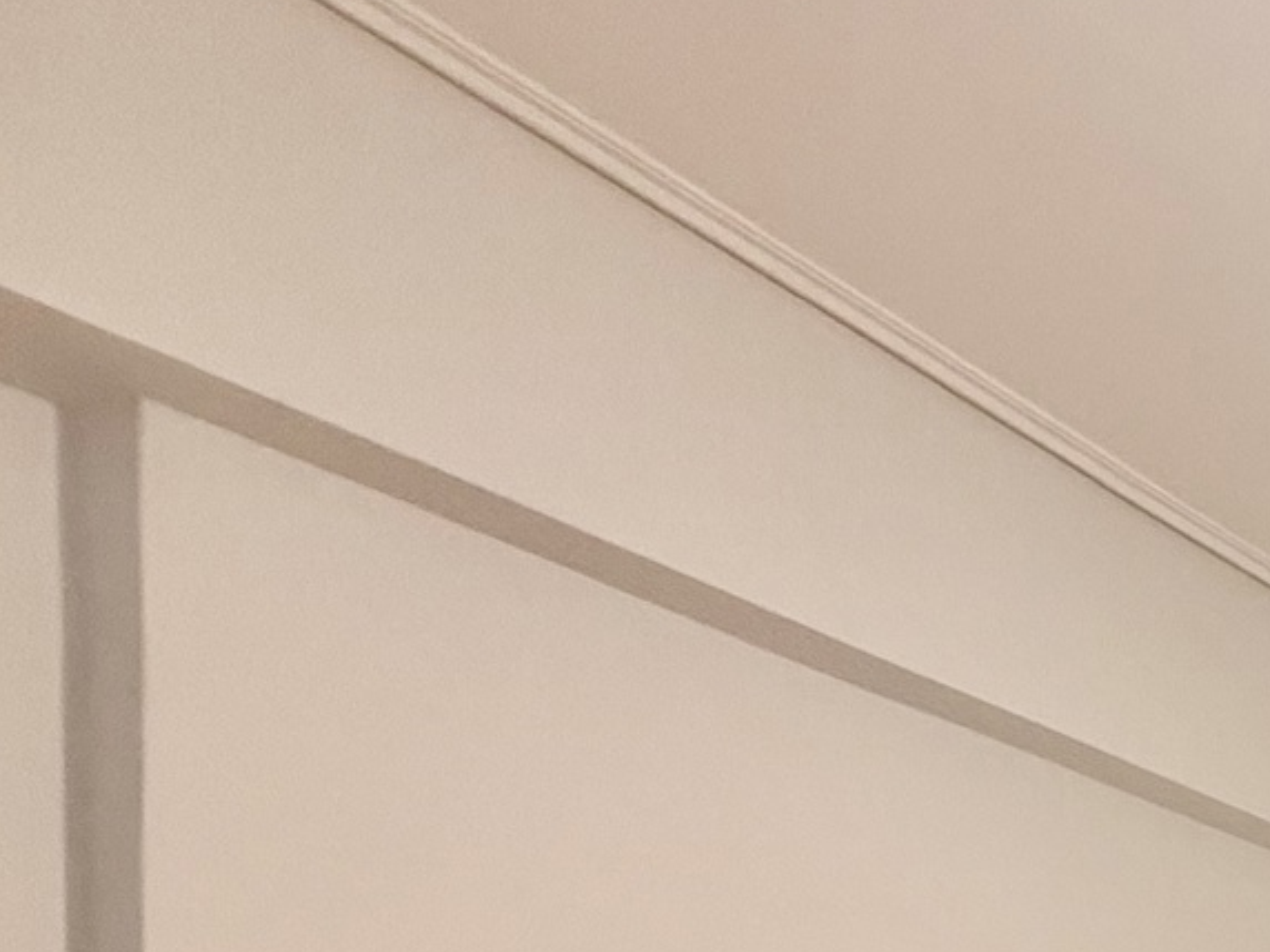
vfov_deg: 25.0
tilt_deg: -0.4
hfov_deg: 27.2
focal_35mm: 47
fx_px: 1724
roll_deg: -0.3
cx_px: 1936
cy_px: 1356
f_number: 2.2
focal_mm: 2.22
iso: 320
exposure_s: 1/99
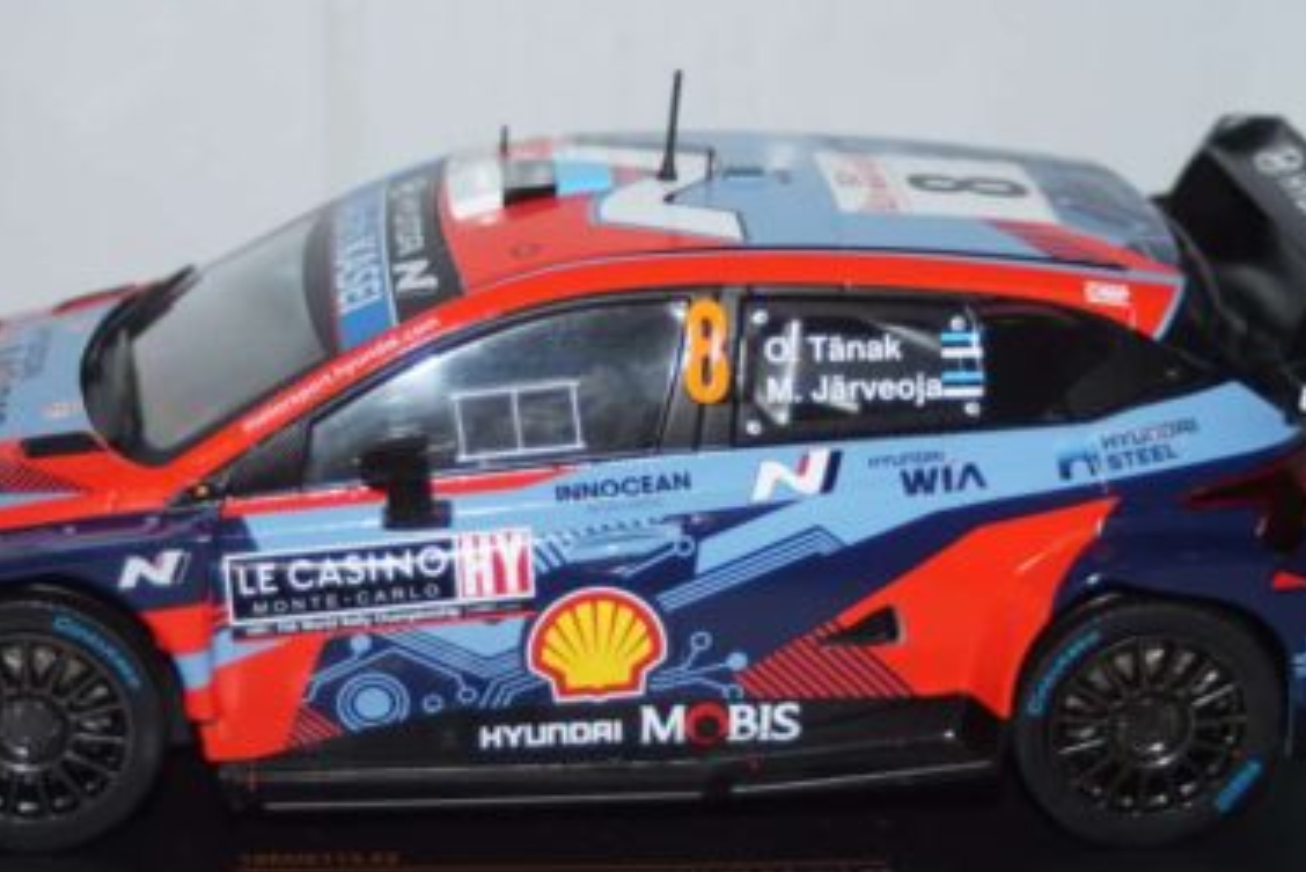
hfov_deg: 24.2
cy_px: 486
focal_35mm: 84
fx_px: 3041
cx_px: 594
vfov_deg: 16.3
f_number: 4
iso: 100
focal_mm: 35
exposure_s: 1/100
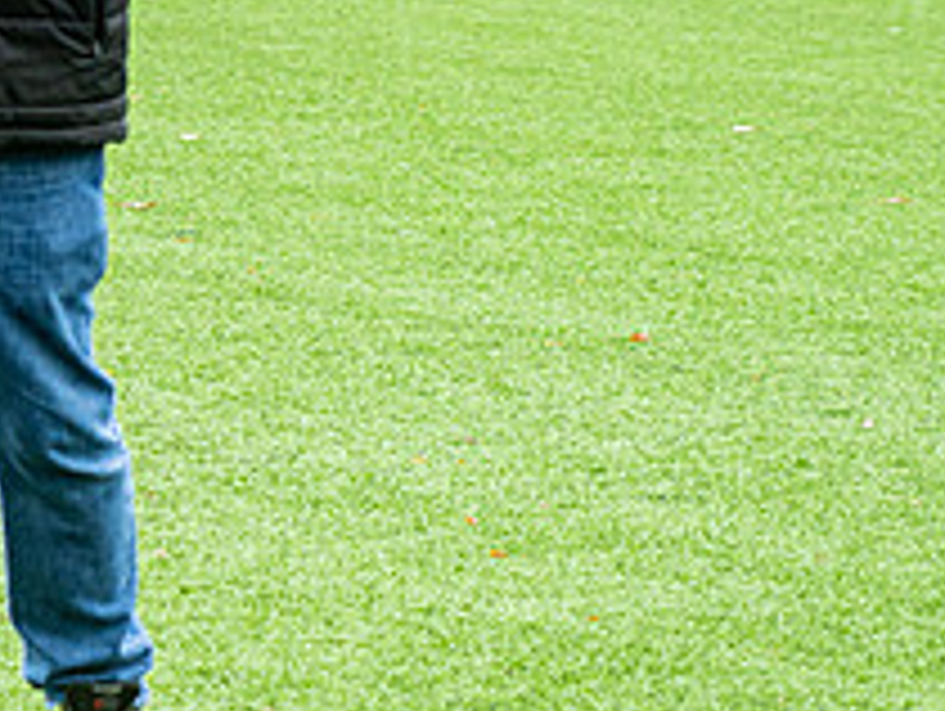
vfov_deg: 4.6
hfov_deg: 6.1
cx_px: -88
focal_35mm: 325
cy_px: 5
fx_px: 8882
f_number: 4
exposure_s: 1/250
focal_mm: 88
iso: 800
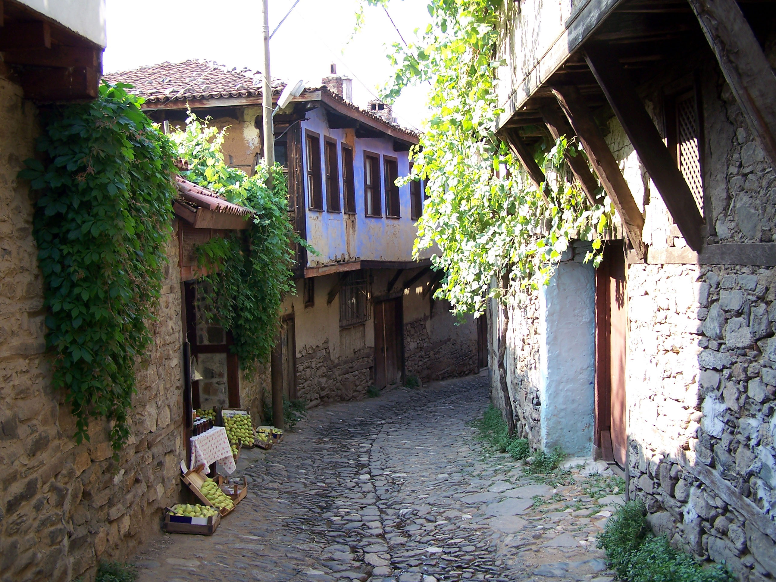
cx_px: 388
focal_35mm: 38
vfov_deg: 37.7
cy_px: 291
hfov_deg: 49.0
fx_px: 852
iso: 80
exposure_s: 1/125
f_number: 2.8
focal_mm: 6.3
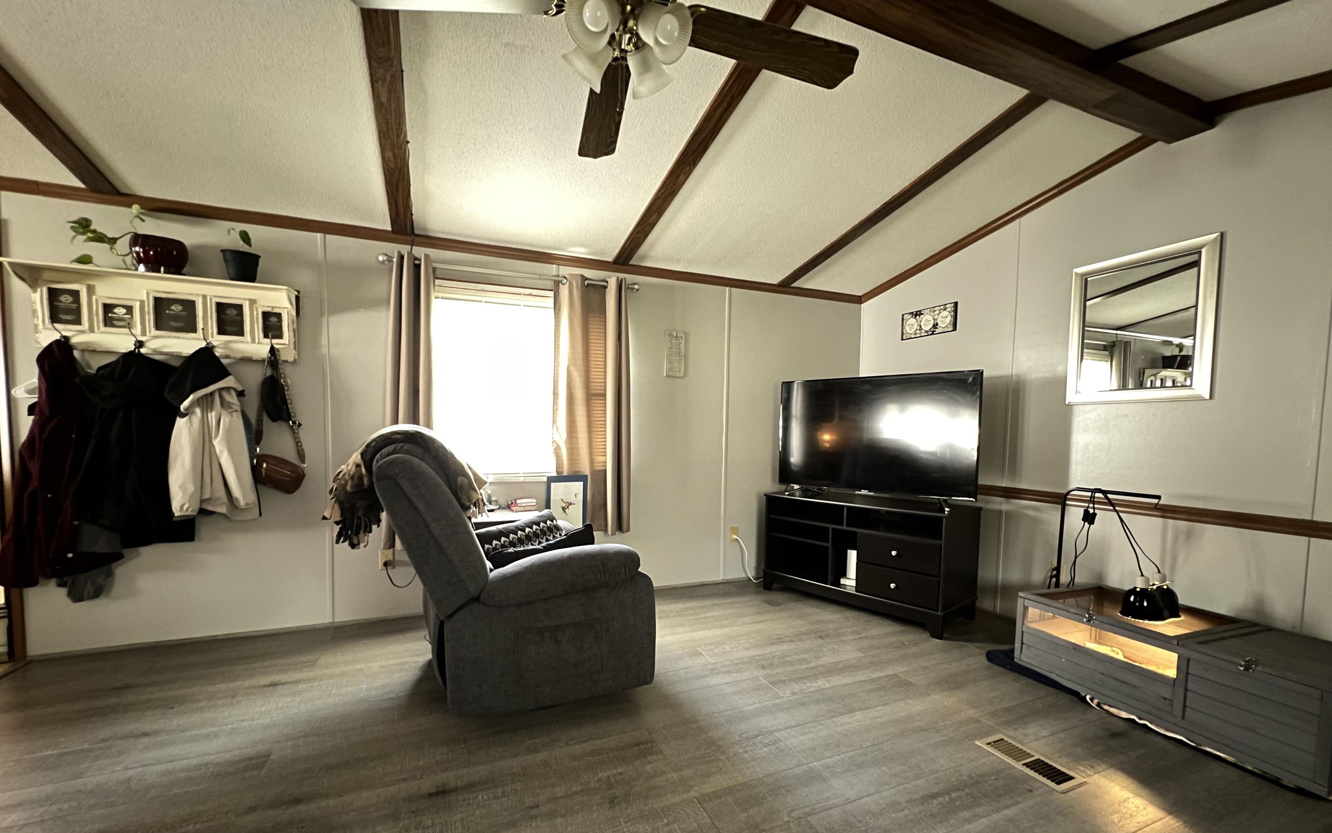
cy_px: 464
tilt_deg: -5.2
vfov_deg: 78.3
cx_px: 666
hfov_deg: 105.3
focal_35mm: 14
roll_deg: -1.1
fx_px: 508
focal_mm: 1.57
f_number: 1.8
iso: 200
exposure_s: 1/15
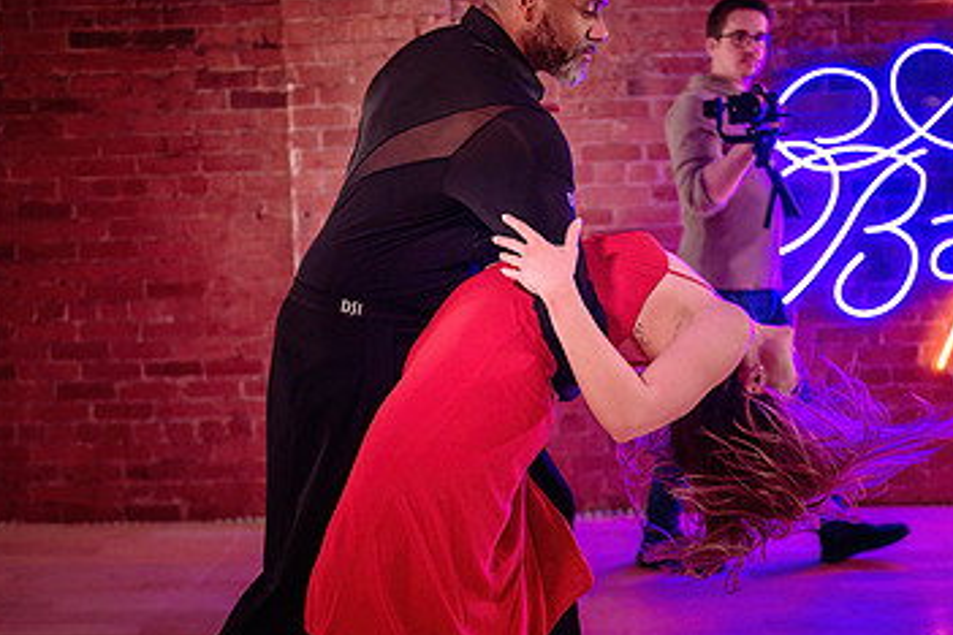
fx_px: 1324
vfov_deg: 27.0
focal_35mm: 50
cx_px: 512
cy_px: 363
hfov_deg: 39.6
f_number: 1.4
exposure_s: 1/320
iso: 2500
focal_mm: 28
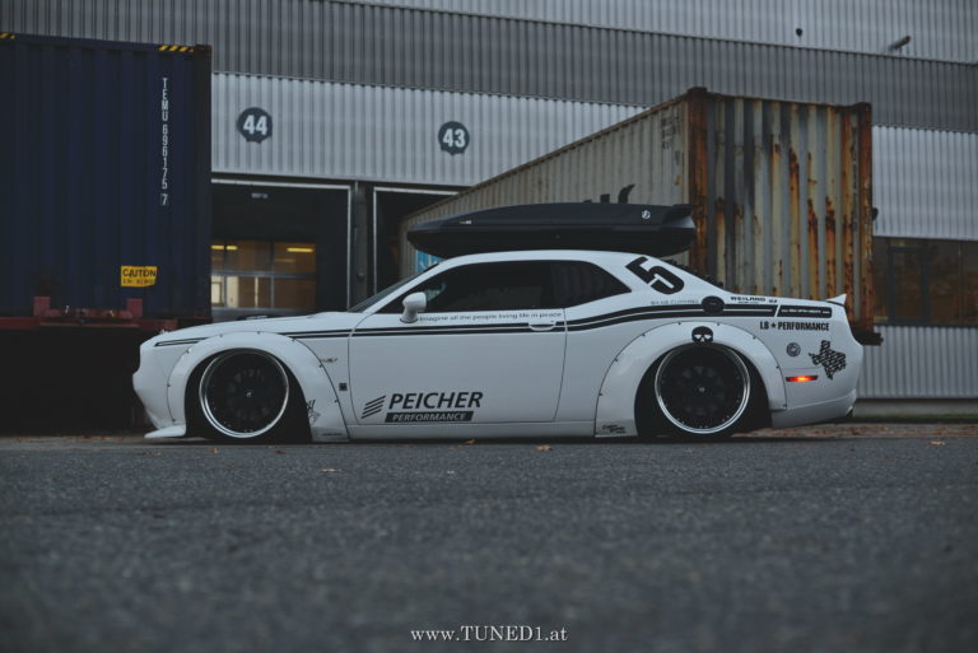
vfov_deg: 27.0
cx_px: 489
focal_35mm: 50
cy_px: 326
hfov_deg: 39.6
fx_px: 1359
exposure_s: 1/250
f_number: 2.8
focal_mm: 50
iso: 200
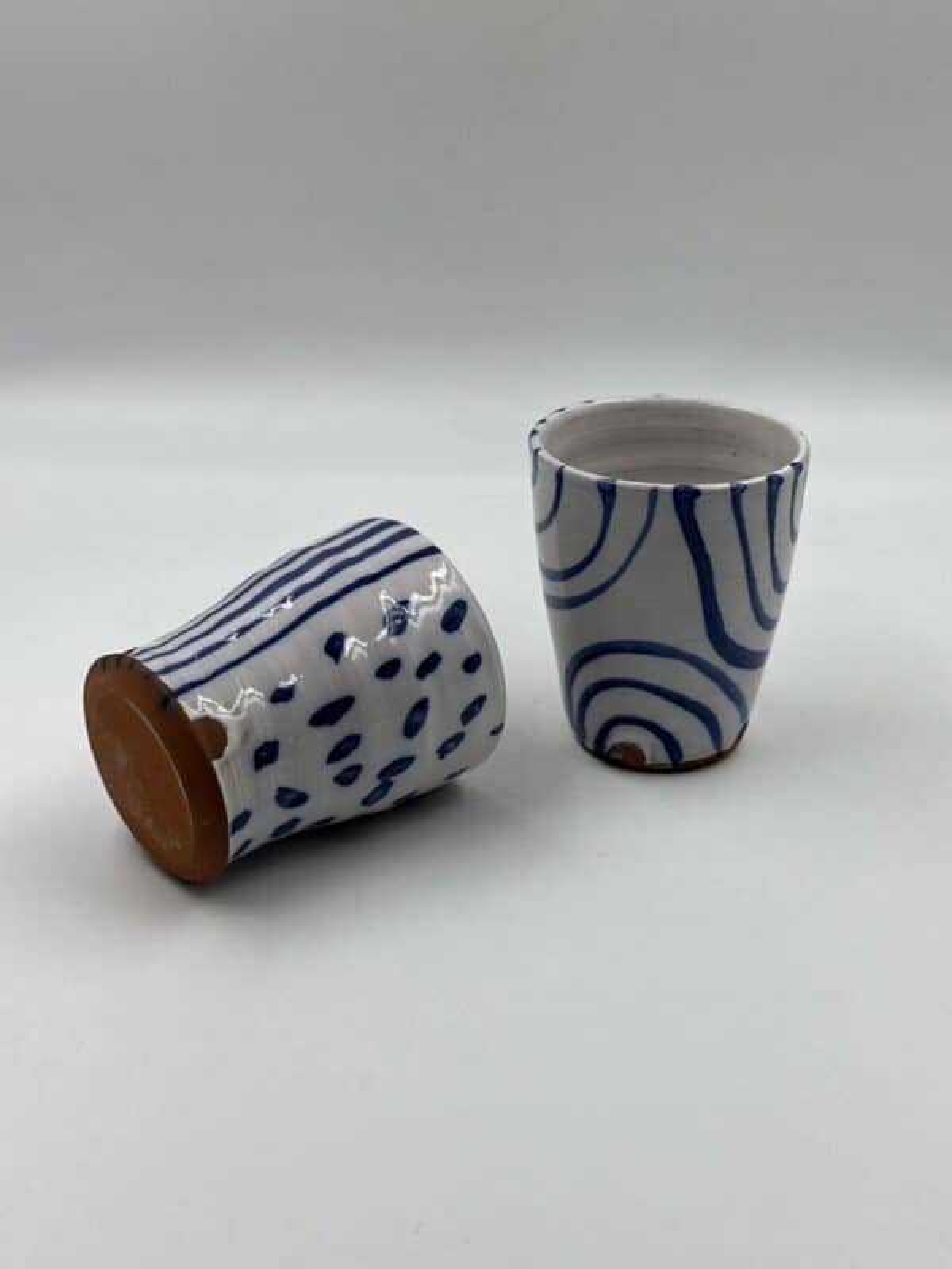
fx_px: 1760
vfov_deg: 39.7
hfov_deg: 30.3
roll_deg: -1.5
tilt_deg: -27.3
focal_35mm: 48
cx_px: 476
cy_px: 634
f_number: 1.78
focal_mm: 6.86
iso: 64
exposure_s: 1/612
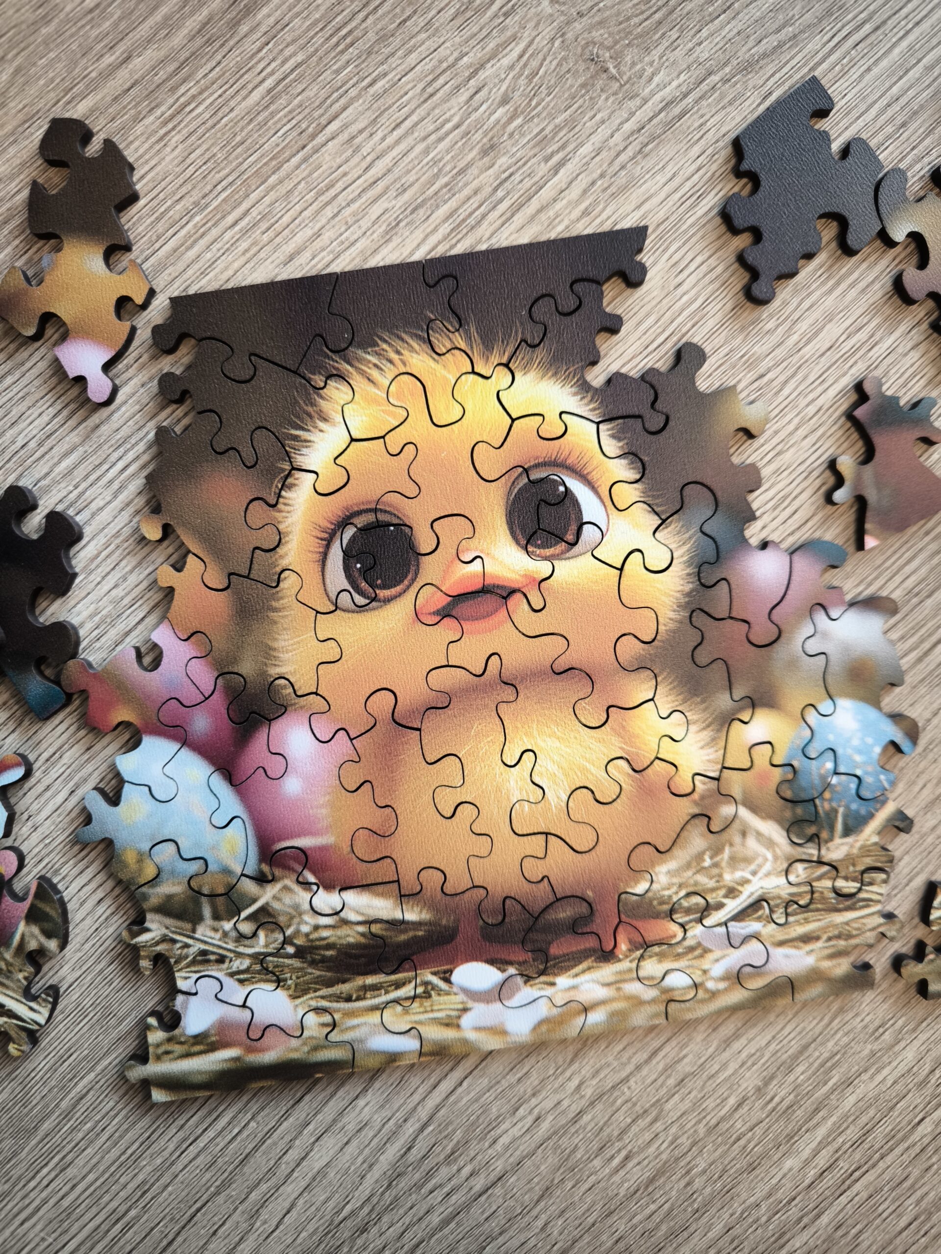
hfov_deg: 56.8
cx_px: 470
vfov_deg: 71.6
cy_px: 627
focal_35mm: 24
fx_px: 870
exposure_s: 1/100
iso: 160
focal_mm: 6.92
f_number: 1.9
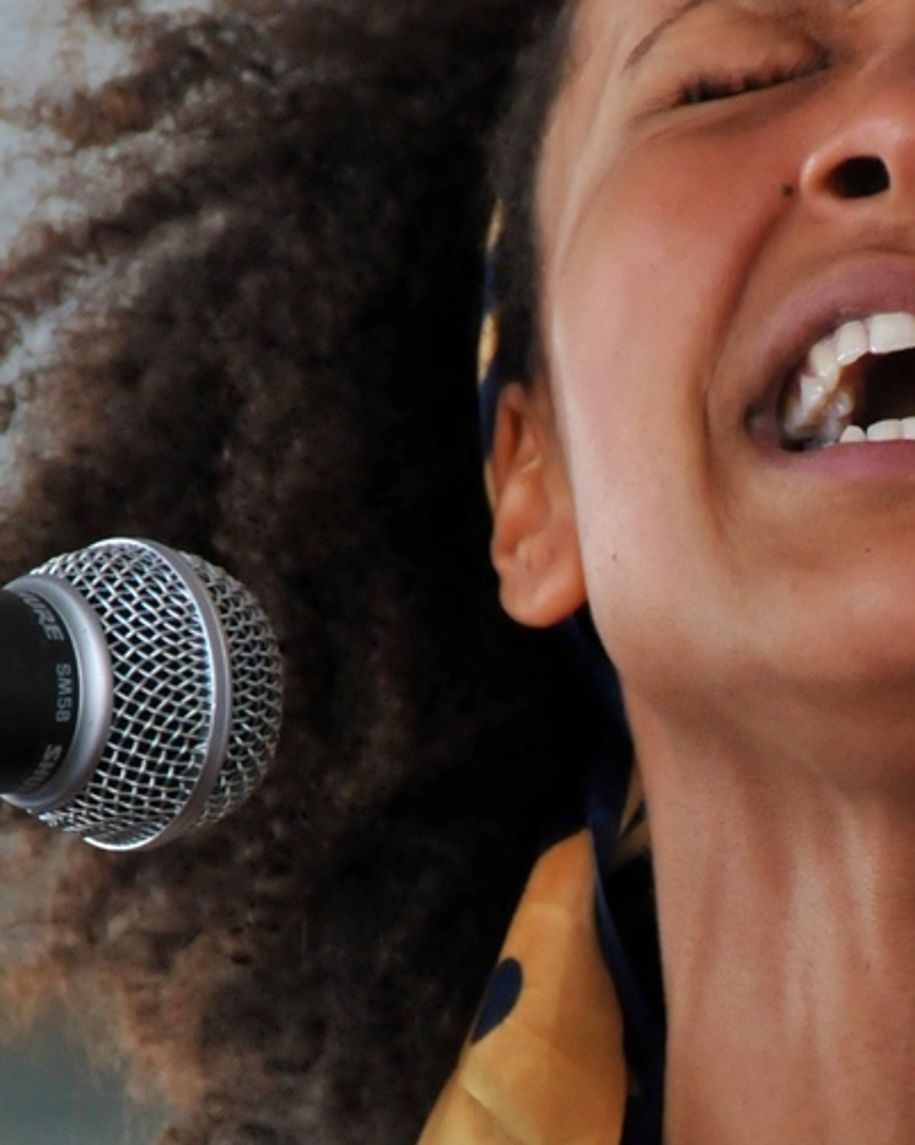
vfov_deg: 2.2
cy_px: 1054
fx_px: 30315
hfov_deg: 1.7
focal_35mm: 895
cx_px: 852
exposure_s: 1/200
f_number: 6.3
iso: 800
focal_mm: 200
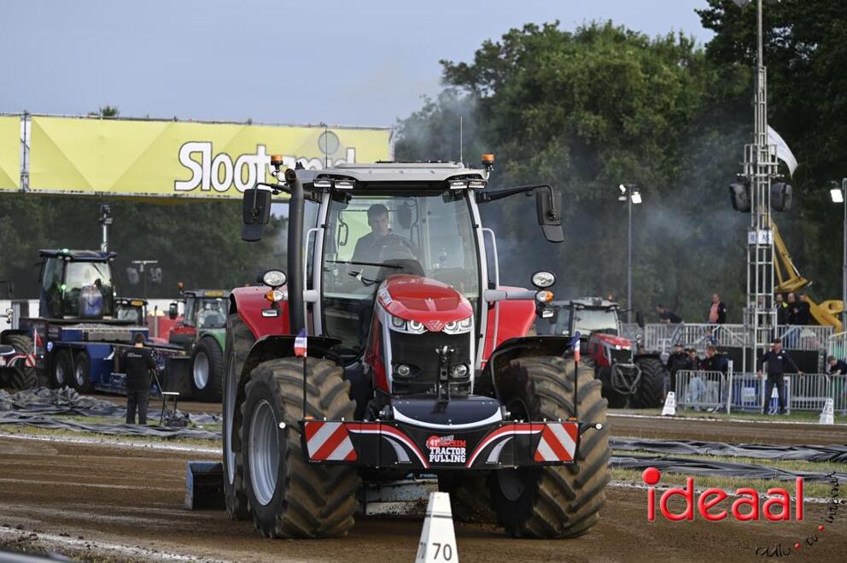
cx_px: 424
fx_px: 3995
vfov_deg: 8.1
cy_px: 282
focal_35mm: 170
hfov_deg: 12.1
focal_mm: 170
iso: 320
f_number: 4.8
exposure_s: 1/320
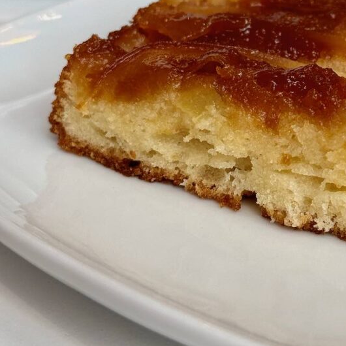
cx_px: 250
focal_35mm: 82
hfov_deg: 21.0
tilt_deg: -22.0
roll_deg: -1.0
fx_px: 927
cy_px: 49
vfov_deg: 20.8
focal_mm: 6.76
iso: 64
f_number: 1.78
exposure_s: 1/298
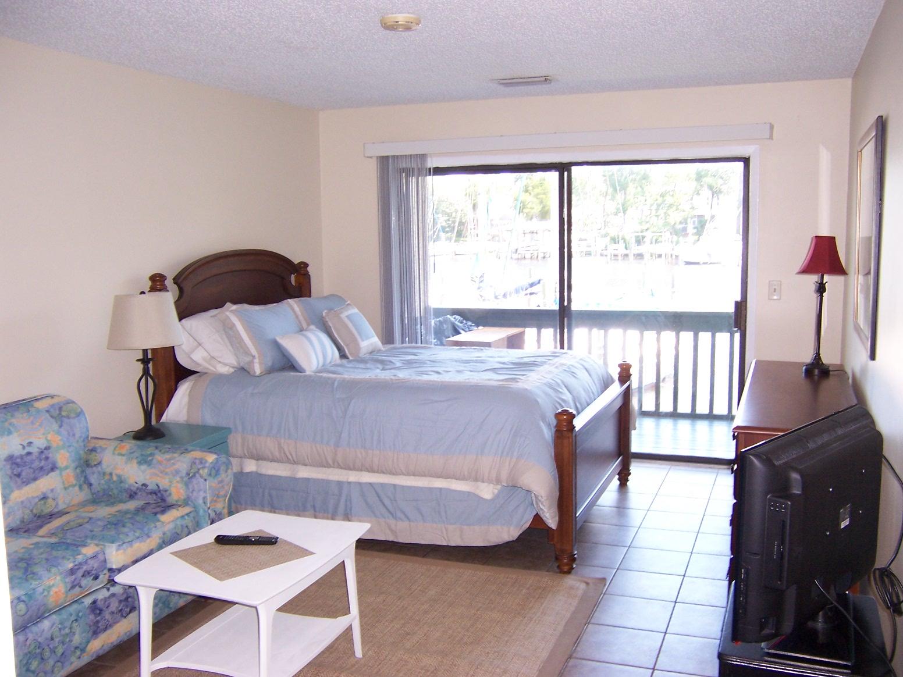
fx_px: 861
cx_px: 452
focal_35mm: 33
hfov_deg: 55.4
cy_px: 338
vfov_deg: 42.9
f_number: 2.8
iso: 140
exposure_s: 1/60
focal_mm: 5.5
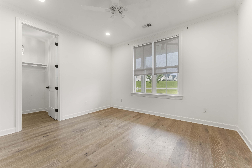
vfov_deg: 81.2
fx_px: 98
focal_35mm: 14
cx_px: 126
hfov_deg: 104.3
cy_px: 84
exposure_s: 1/125
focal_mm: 14
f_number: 7.1
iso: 400
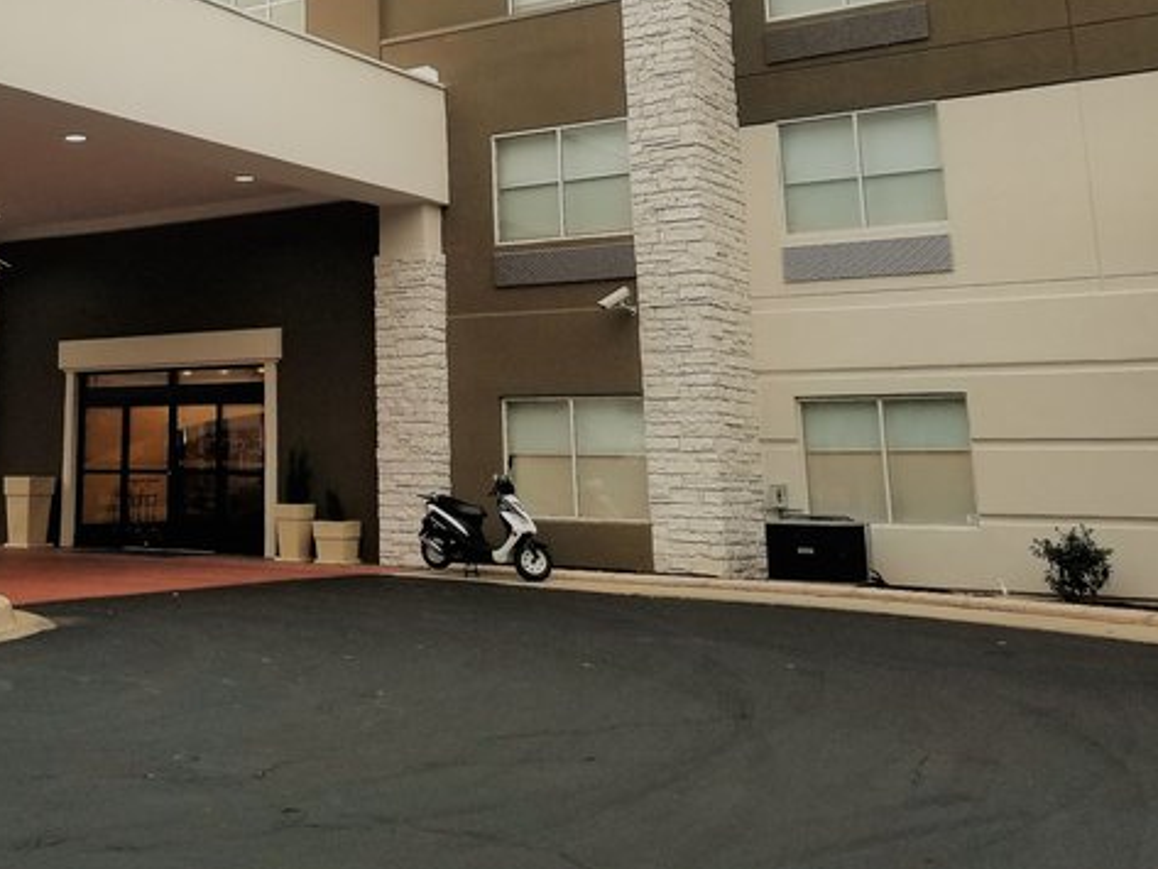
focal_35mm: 44
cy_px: 152
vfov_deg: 31.9
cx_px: 203
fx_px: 1472
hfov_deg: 40.8
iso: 50
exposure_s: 1/141
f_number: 1.7
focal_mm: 4.25
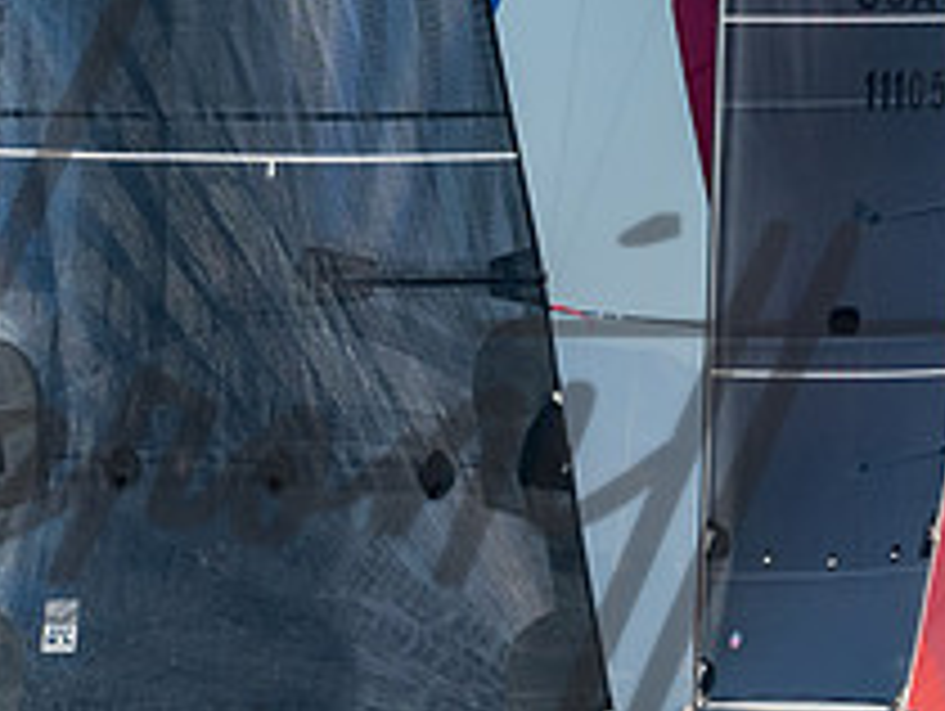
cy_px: -116
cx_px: -129
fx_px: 15551
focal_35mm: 569
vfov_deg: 2.6
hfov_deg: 3.5
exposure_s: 1/640
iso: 160
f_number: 6.3
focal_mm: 104
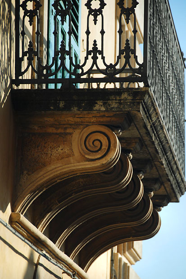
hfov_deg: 6.8
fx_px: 1570
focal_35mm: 202
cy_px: 140
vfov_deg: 10.2
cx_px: 93
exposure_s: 1/400
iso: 200
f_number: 5.6
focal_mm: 135
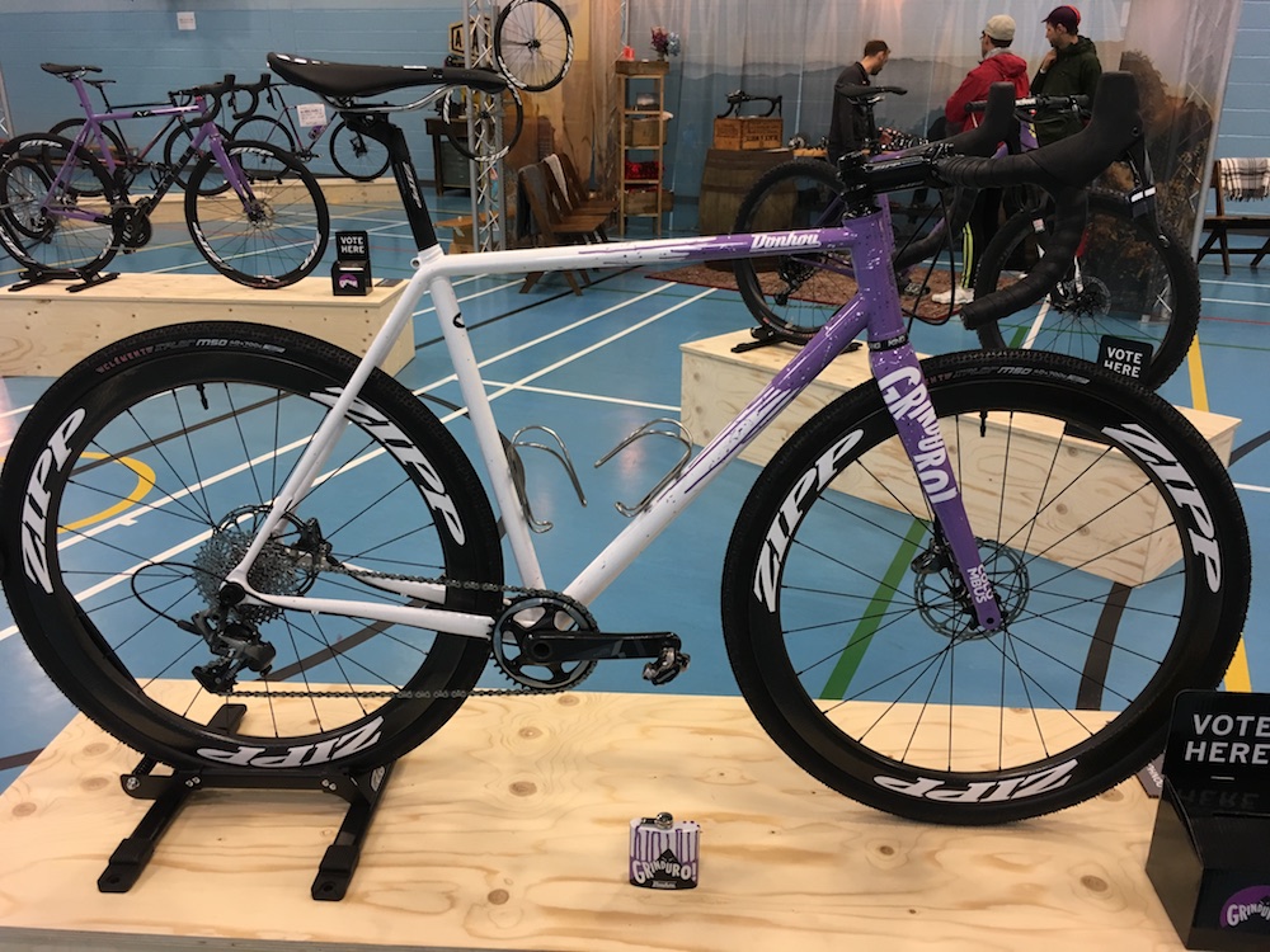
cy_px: 476
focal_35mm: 29
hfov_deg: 61.7
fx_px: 1064
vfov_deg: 48.2
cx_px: 635
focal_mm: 4.15
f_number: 2.2
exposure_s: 1/33
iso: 50
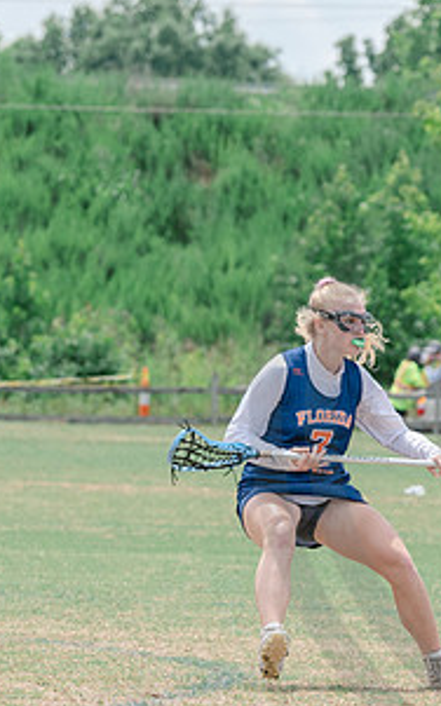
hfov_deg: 2.9
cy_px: 523
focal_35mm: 448
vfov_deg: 4.7
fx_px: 8619
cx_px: 206
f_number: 4.5
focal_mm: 135
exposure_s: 1/1250
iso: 250
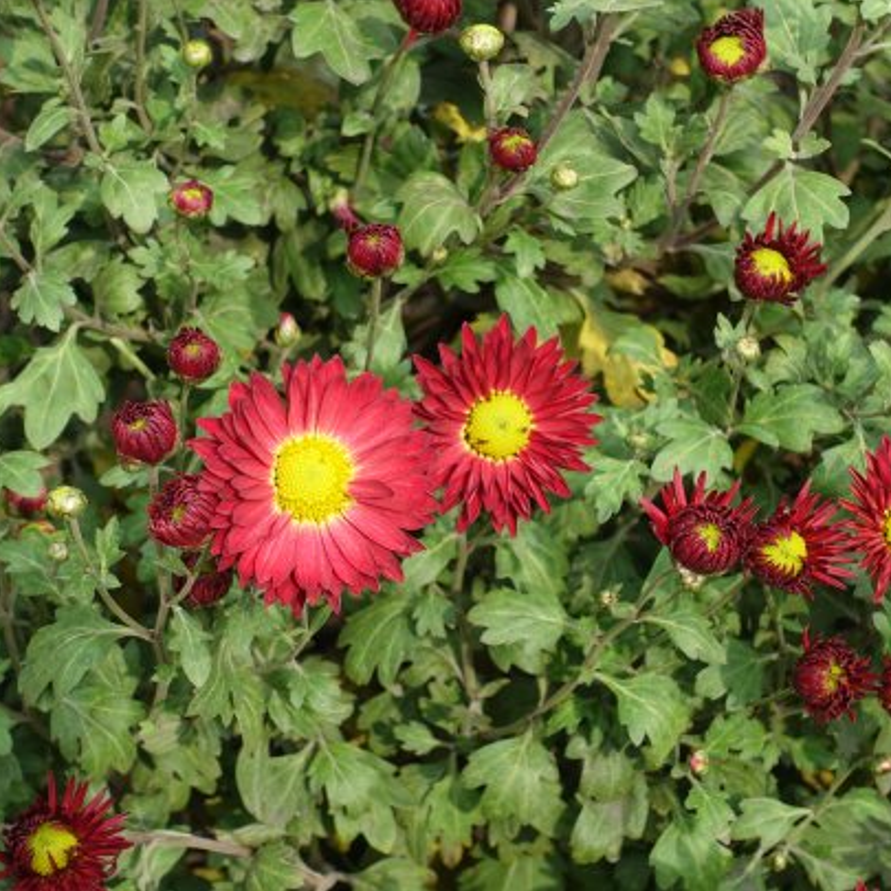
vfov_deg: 19.3
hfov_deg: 19.3
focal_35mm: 90
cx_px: 519
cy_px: 444
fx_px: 2621
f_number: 5.6
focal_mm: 25.7
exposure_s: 1/160
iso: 125
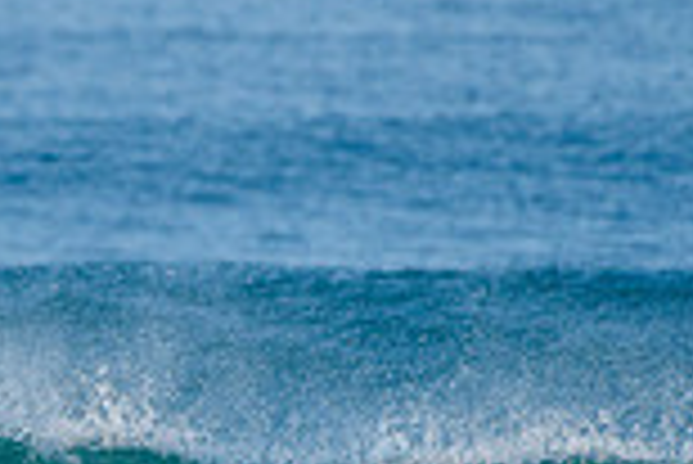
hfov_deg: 1.1
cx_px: -508
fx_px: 36204
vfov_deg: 0.7
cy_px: 592
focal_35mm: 1879
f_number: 5.6
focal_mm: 500
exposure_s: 1/2000
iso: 500
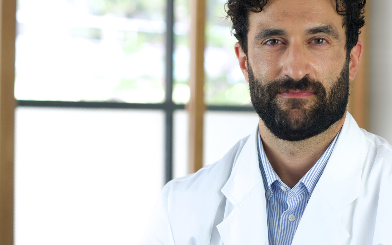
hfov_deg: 24.2
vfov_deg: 15.4
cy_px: 154
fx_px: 908
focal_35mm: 85
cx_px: 260
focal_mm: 50
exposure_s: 1/640
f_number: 2.5
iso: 1000
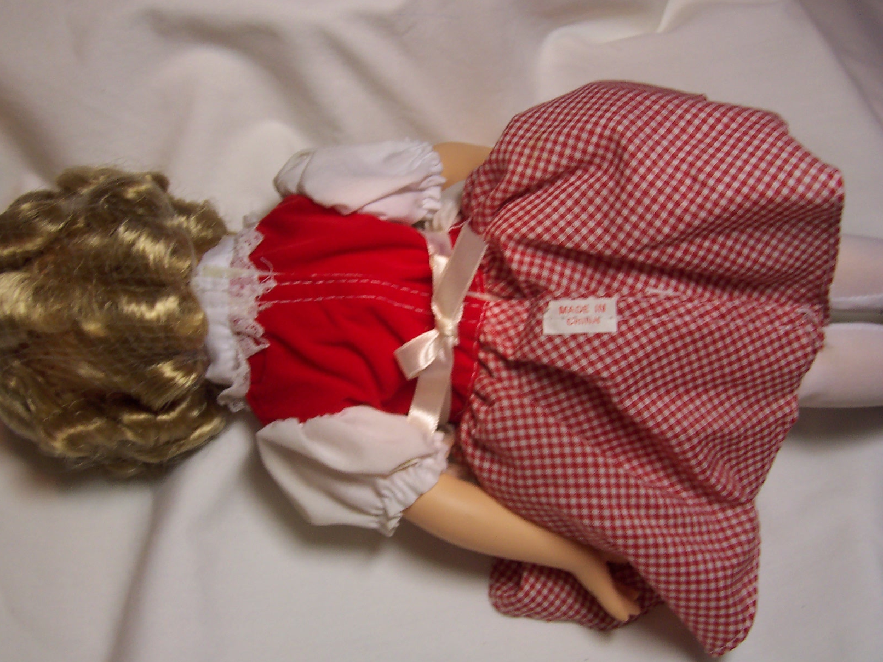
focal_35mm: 38
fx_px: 969
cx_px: 438
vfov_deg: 37.7
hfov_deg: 49.0
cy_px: 329
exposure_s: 1/45
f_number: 2.8
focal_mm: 5.6
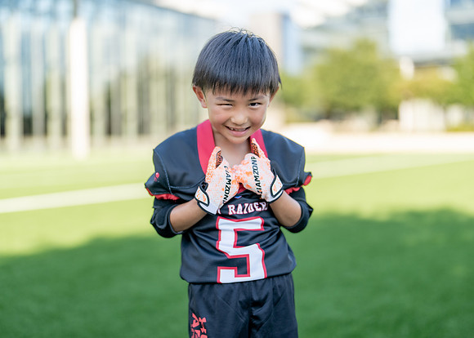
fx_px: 784
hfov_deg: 33.7
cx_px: 236
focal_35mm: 58
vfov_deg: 24.4
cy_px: 168
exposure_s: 1/1600
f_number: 1.2
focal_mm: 50
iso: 100
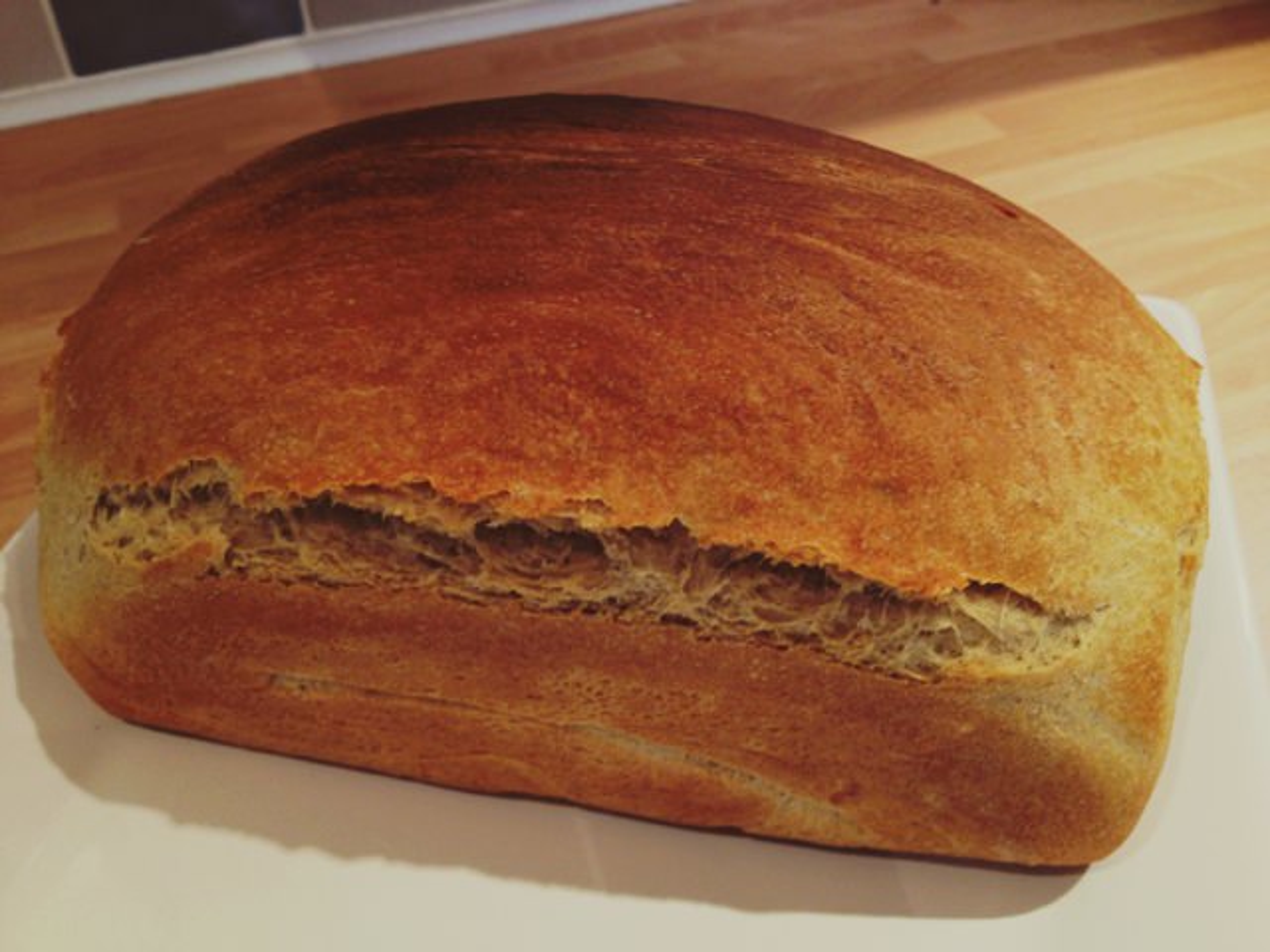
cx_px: 635
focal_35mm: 35
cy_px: 476
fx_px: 1284
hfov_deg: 52.6
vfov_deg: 40.7
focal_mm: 4.28
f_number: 2.4
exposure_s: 1/24
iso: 50
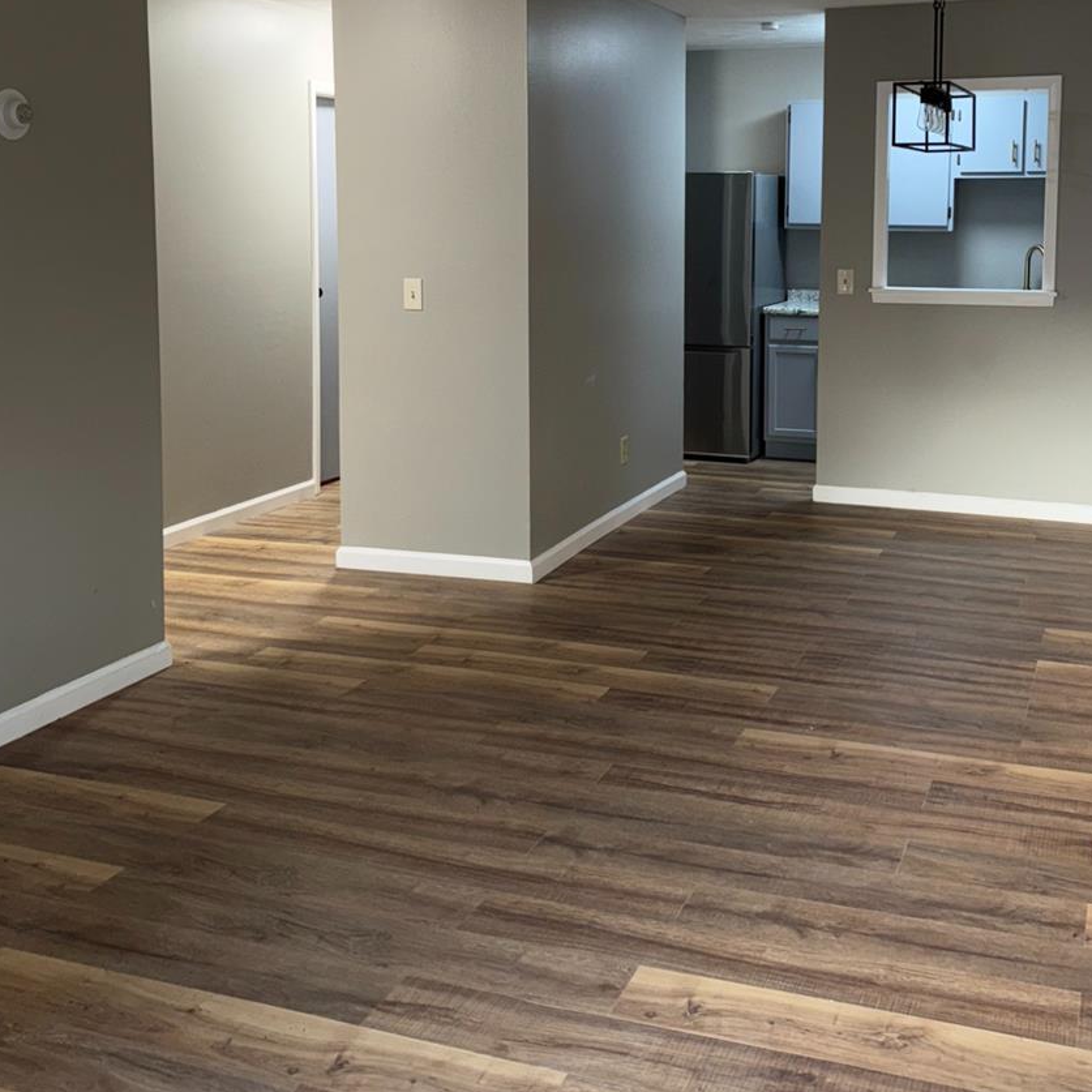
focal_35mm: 38
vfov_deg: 42.8
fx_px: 1356
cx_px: 665
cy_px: 300
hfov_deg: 43.6
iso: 64
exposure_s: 1/27
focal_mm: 6.76
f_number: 1.78
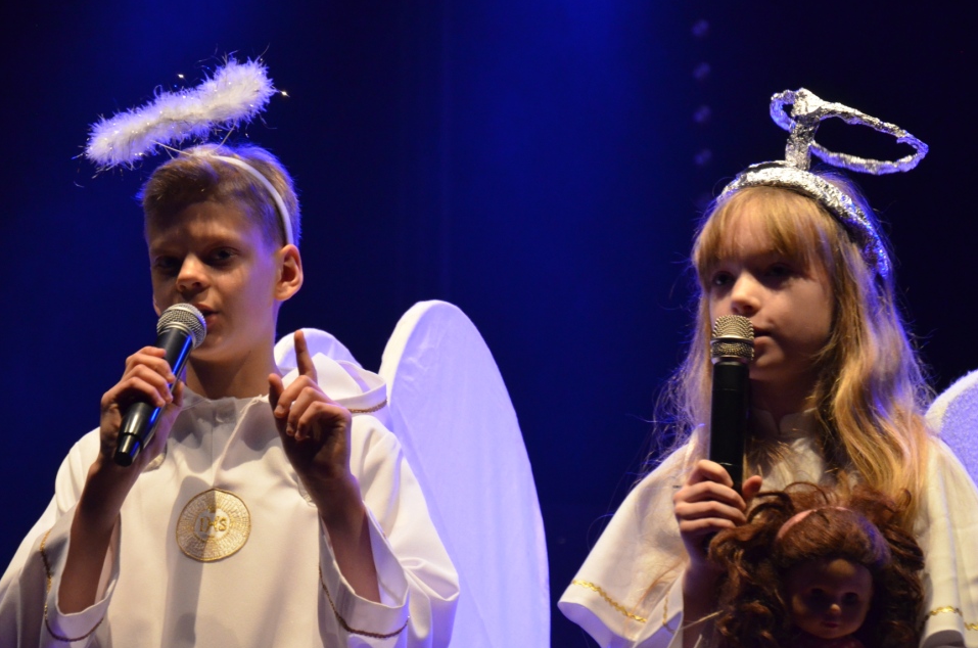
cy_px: 312
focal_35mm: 169
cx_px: 491
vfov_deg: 8.1
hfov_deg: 12.2
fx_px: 4569
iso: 3200
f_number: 5.6
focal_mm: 105
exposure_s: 1/20
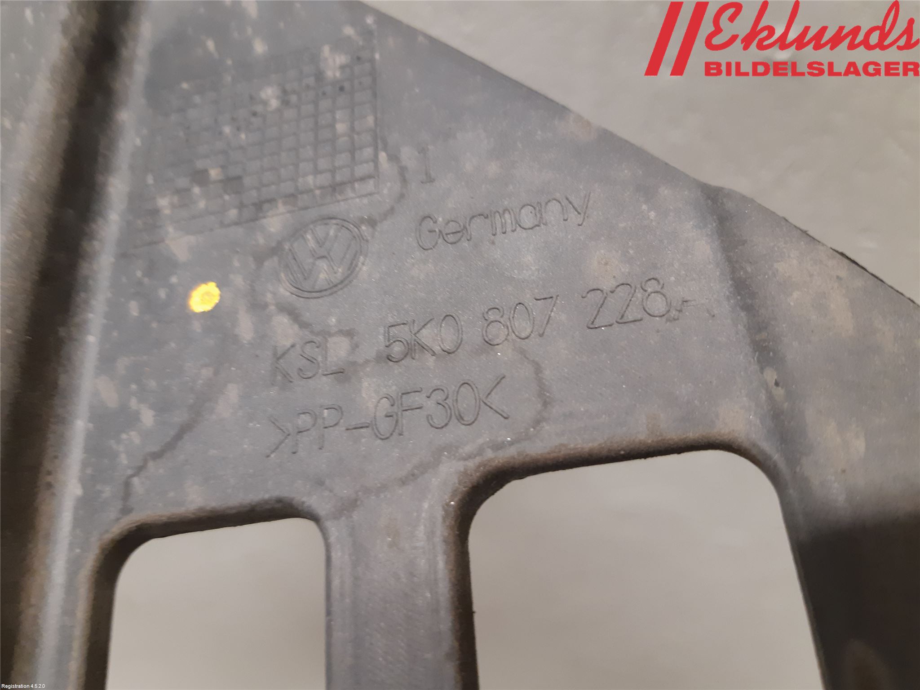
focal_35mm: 26
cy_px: 345
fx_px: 691
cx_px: 460
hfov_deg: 67.3
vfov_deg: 53.1
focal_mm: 3.93
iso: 200
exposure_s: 1/25
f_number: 1.7
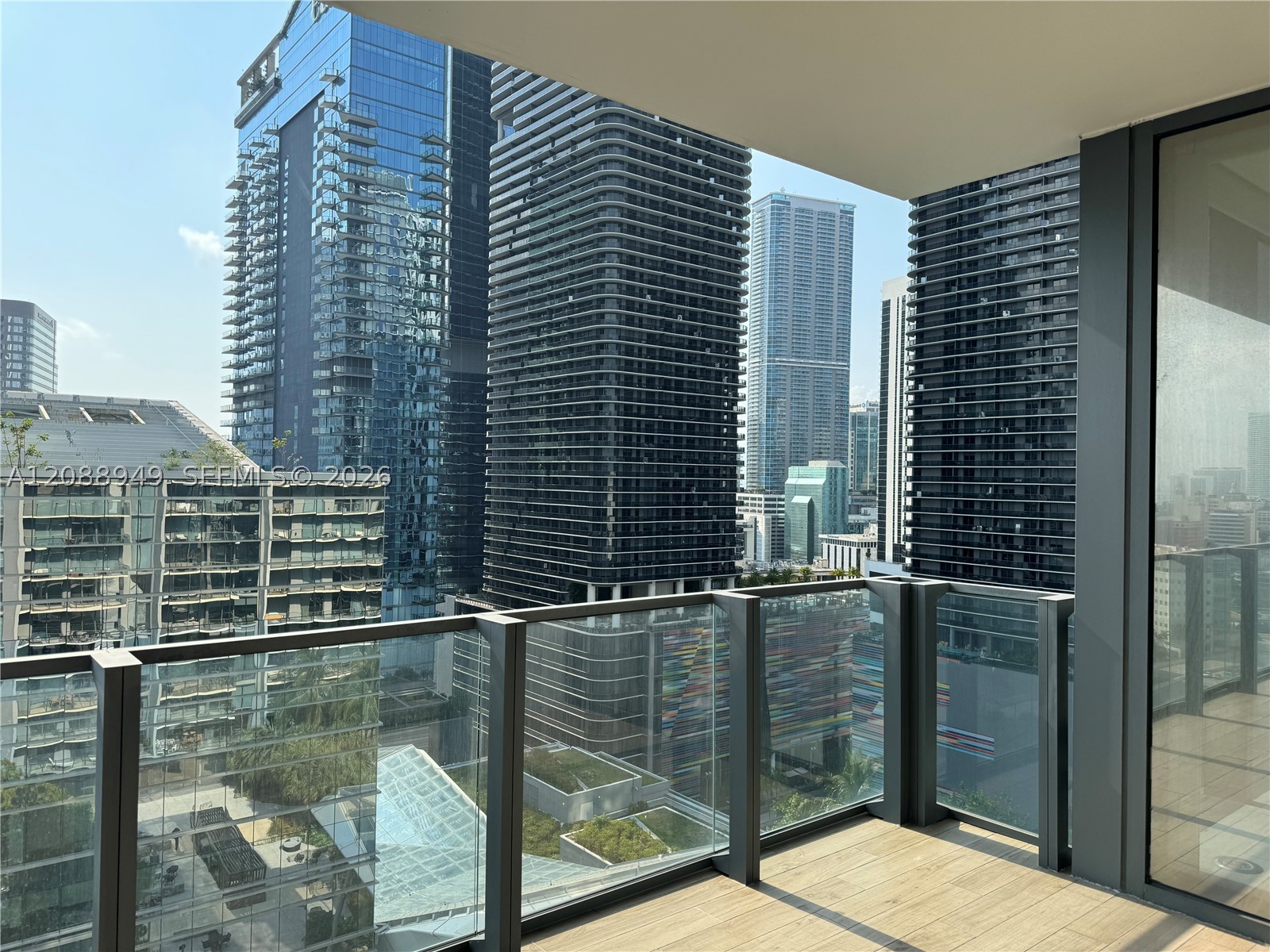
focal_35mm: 24
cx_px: 635
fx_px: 881
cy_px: 476
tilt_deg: +2.5
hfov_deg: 71.6
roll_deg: +0.2
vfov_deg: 56.8
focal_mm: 6.76
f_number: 1.78
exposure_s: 1/2041
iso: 80
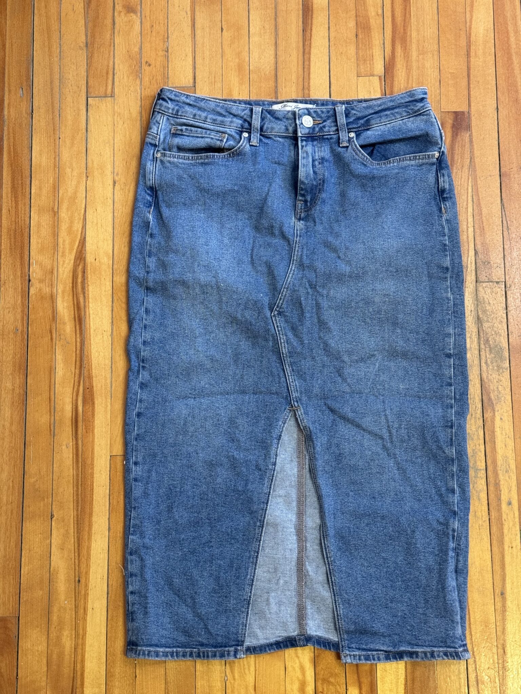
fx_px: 963
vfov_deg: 39.7
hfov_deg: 30.3
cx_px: 260
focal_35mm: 48
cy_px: 347
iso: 250
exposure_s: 1/60
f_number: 1.78
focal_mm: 6.76
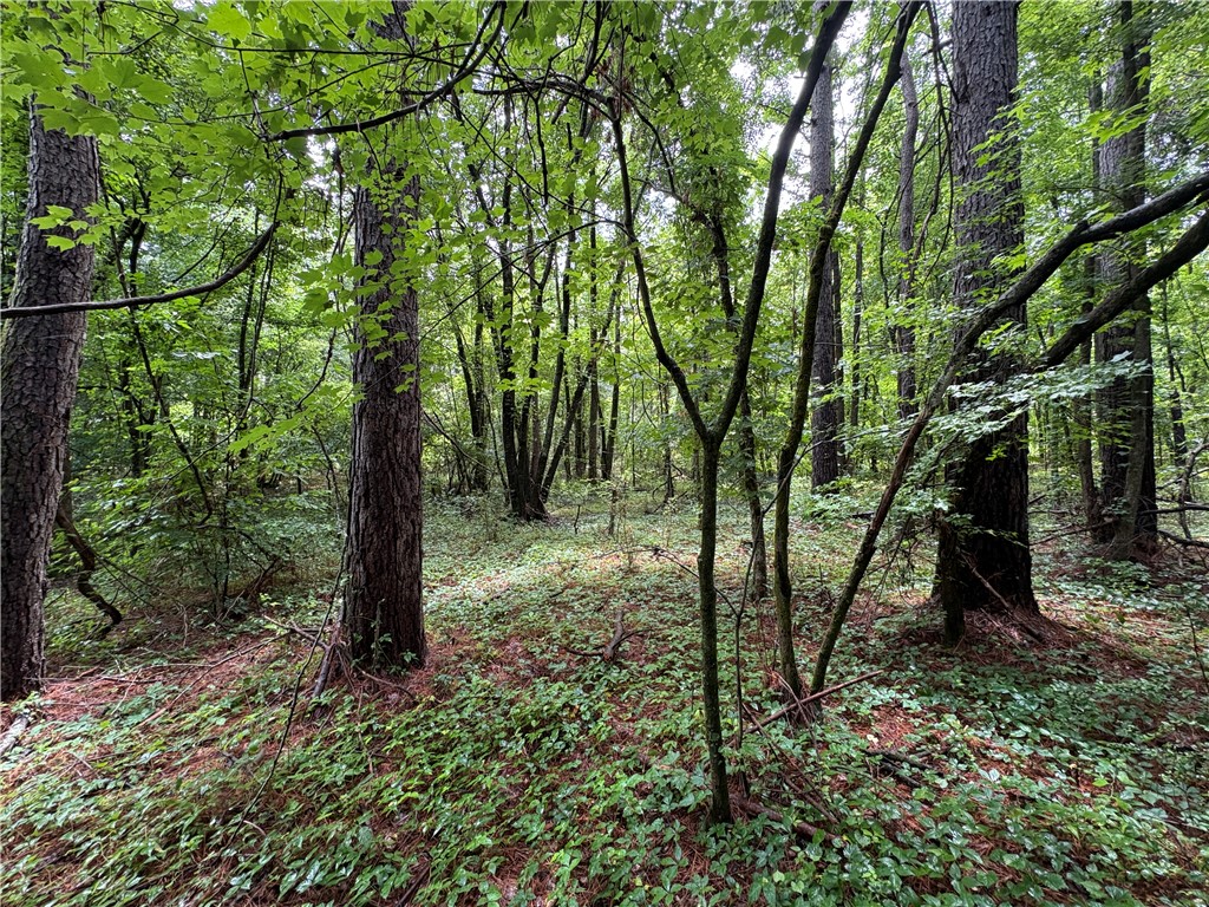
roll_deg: +1.9
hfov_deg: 102.1
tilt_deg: +0.3
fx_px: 489
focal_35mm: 14
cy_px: 454
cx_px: 604
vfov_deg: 85.7
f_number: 2.2
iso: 125
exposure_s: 1/99
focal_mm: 2.22
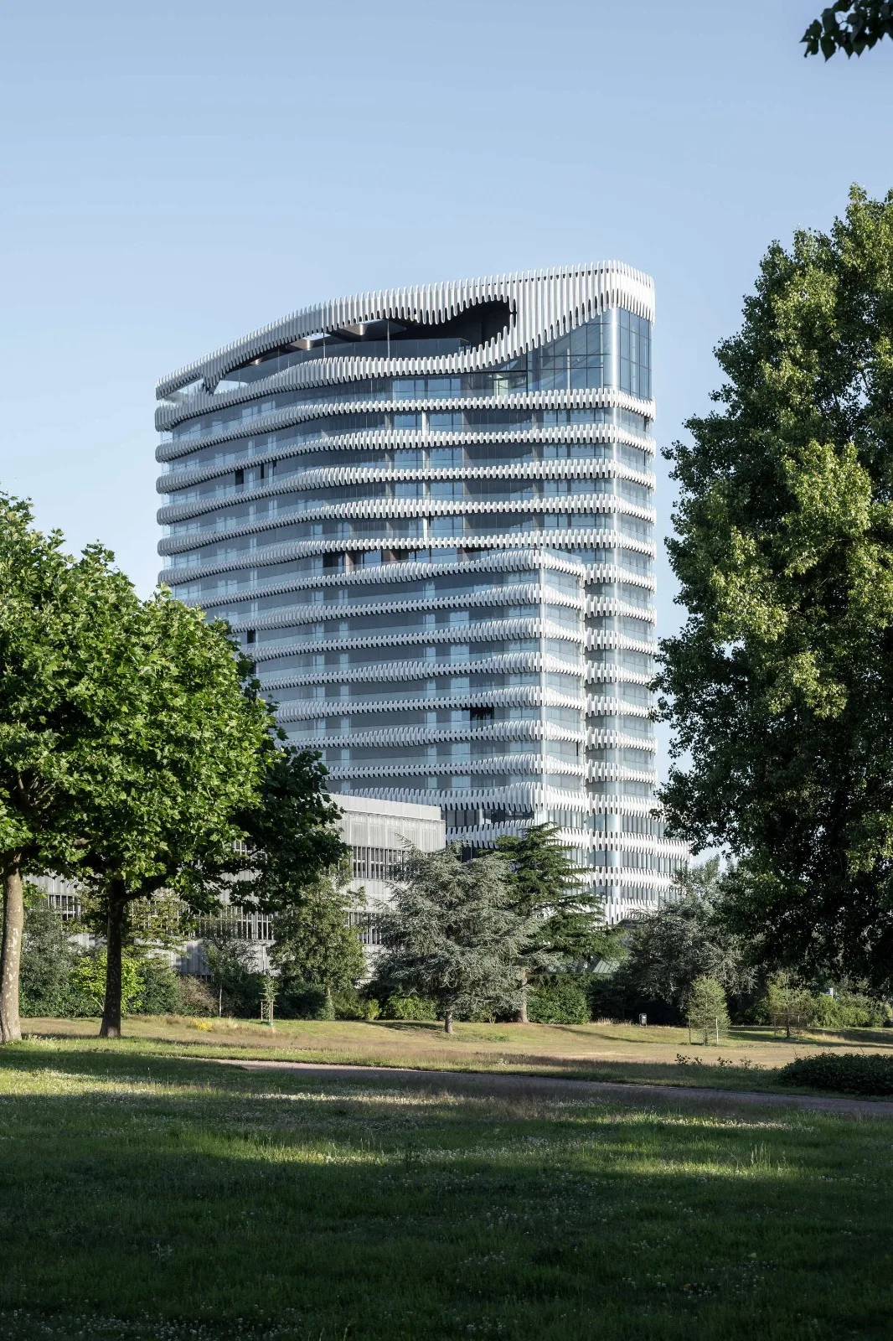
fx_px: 2196
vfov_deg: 33.9
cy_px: 670
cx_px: 446
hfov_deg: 23.0
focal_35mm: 59
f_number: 8
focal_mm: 59
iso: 100
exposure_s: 1/125
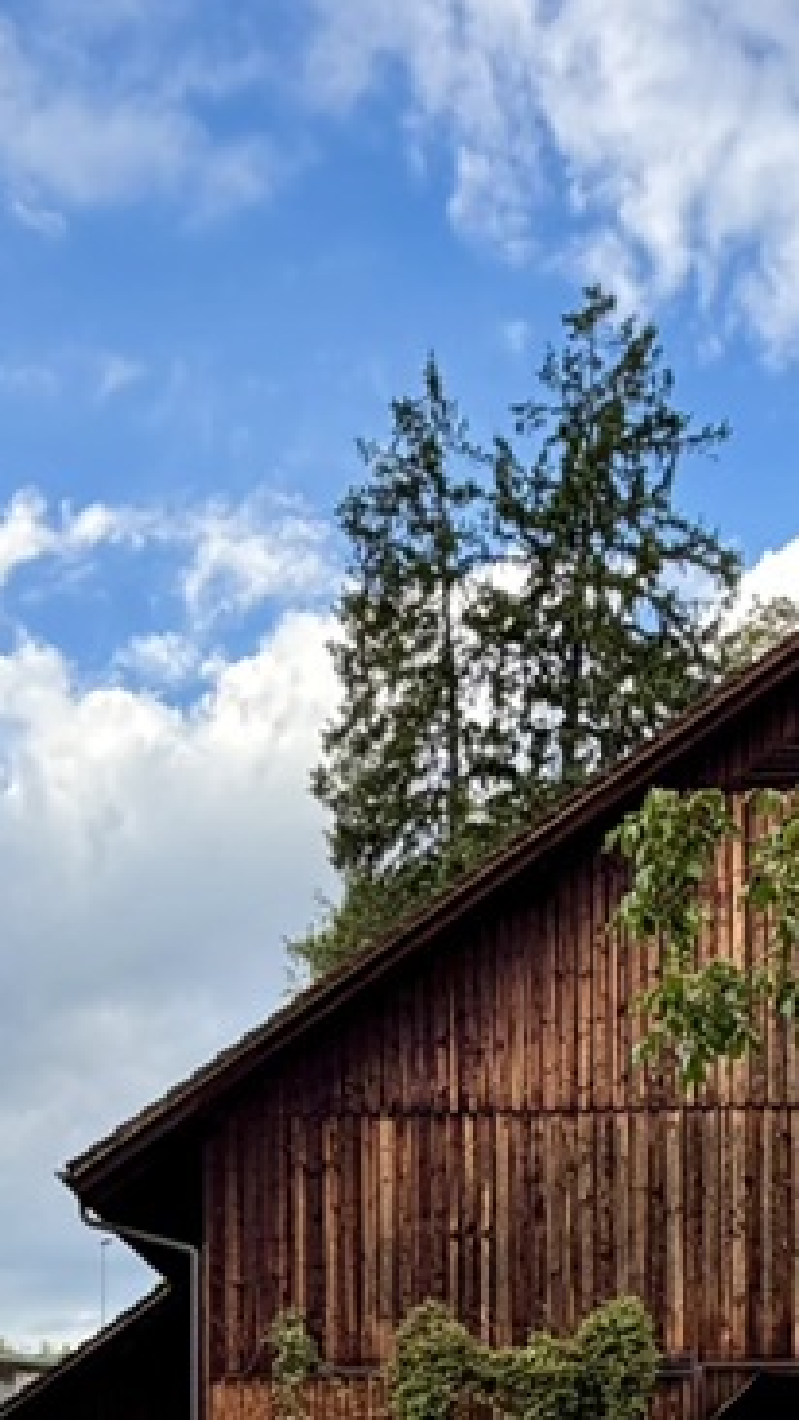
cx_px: 442
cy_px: 1606
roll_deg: -0.3
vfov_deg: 34.8
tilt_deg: +1.6
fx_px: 1882
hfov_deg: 24.0
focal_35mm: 50
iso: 50
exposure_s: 1/502
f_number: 2.2
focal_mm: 2.22
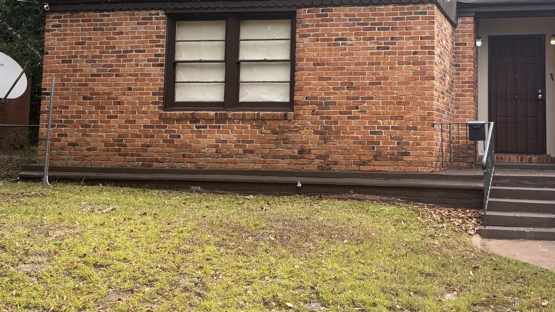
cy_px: 78
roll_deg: -0.9
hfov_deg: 40.1
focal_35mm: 51
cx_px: 371
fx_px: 751
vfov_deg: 23.3
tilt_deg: +6.0
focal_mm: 5.96
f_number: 1.6
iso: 50
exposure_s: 1/654
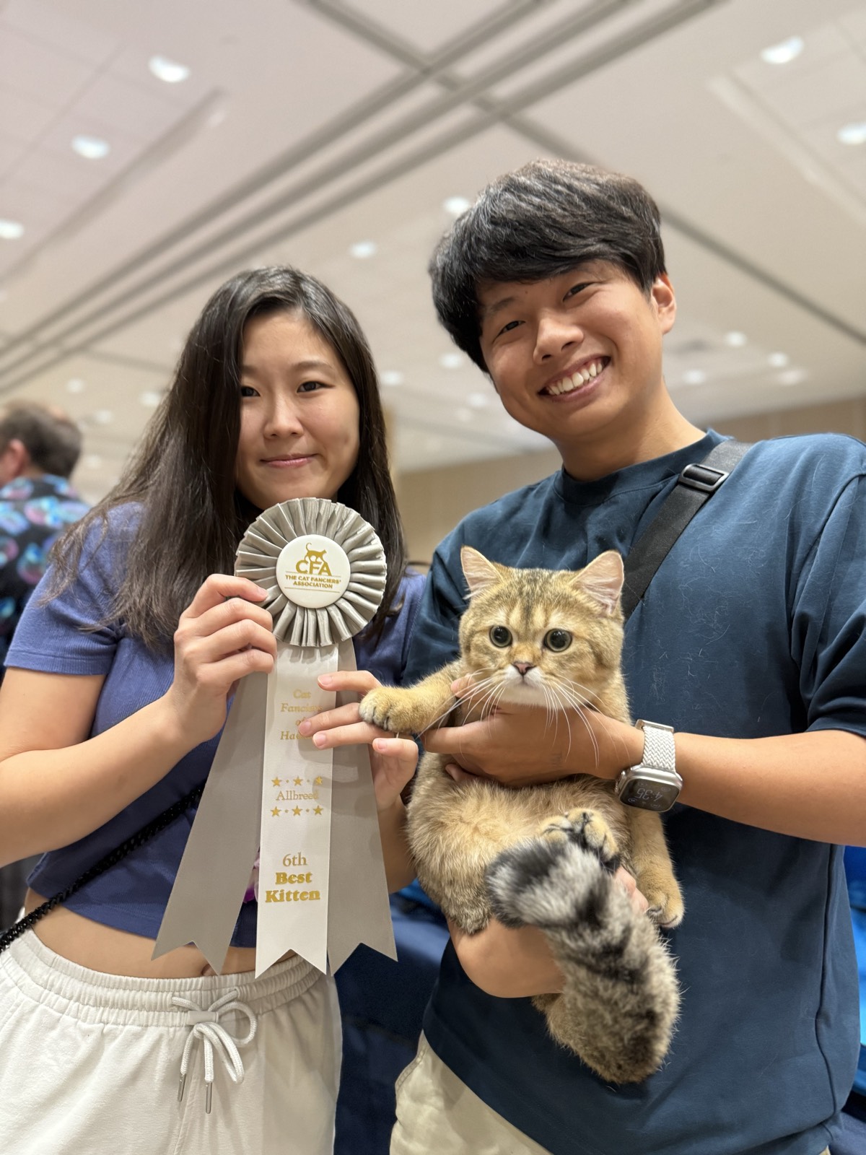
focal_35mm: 24
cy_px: 578
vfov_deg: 71.6
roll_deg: -1.9
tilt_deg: +4.0
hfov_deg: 56.8
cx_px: 433
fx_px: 801
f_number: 1.78
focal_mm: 6.76
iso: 640
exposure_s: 1/60
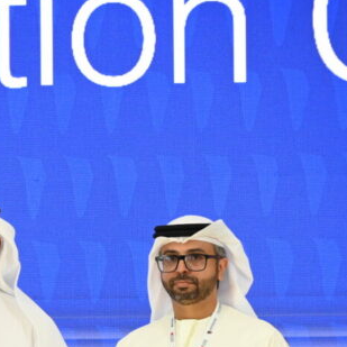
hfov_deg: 4.1
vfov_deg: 4.1
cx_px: -193
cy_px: 376
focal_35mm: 422
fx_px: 4786
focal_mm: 150
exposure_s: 1/400
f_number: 5
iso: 2500
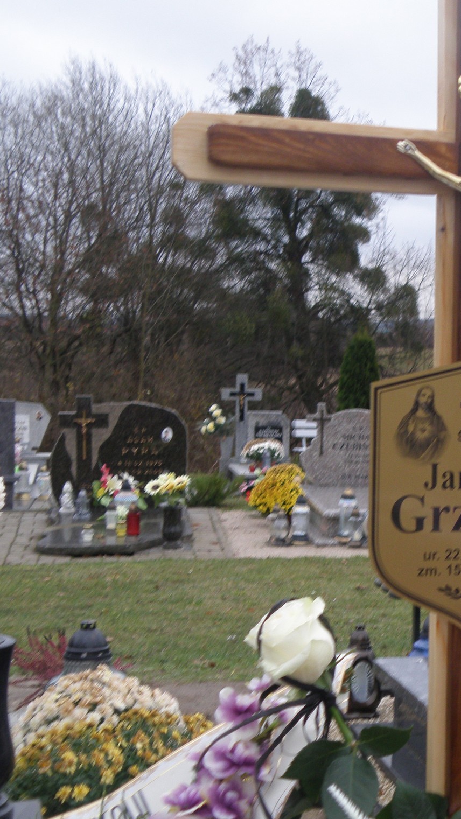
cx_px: 534
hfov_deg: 17.5
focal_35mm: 66
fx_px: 1434
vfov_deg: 31.9
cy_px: 410
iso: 80
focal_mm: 8.06
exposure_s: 1/50
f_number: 3.4
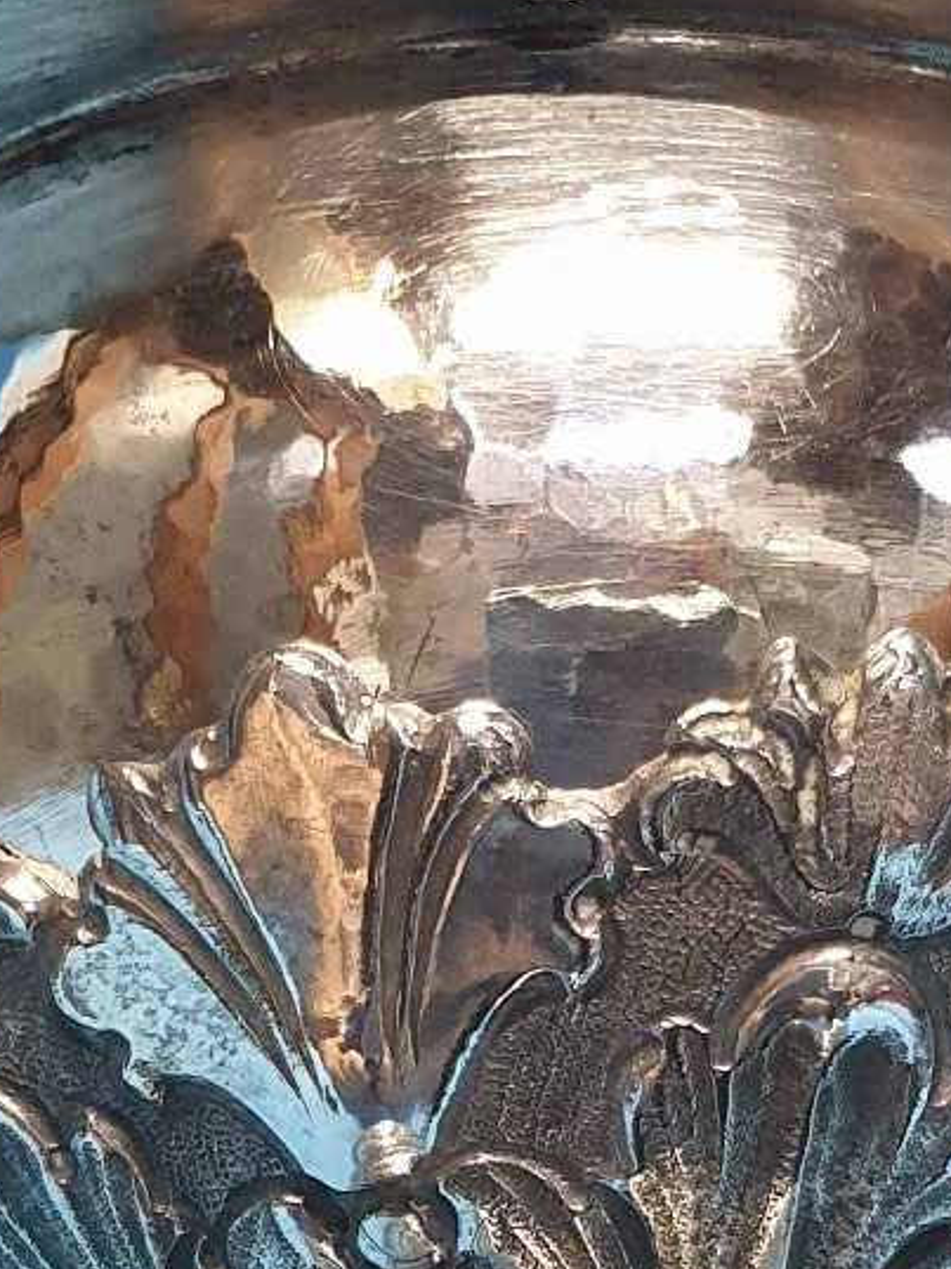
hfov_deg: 25.1
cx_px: 611
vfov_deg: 30.8
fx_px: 2126
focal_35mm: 58
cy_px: 1274
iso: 320
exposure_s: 1/33
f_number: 2.4
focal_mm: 4.3
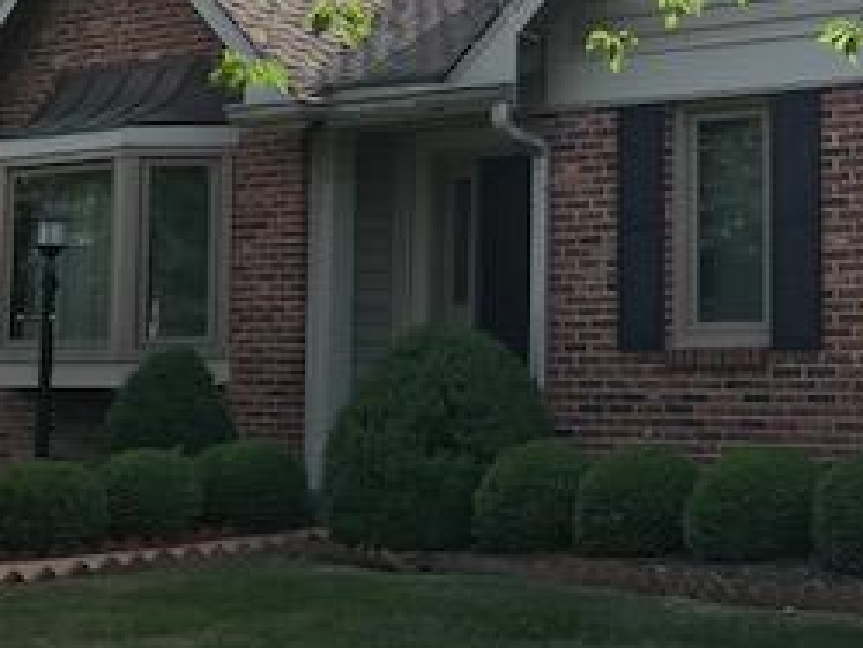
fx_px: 1796
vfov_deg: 20.2
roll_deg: +1.3
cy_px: 128
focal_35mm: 72
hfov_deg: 25.0
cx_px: 970
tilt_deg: +8.0
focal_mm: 3.99
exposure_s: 1/863
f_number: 1.8
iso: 20
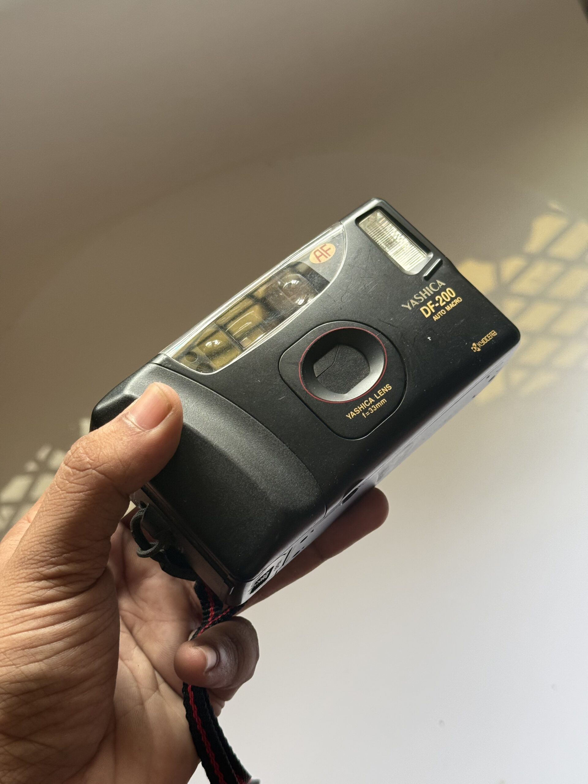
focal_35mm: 48
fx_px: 1087
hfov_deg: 30.3
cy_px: 392
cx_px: 294
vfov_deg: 39.7
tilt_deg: -62.8
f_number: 1.78
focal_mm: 6.76
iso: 100
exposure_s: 1/97
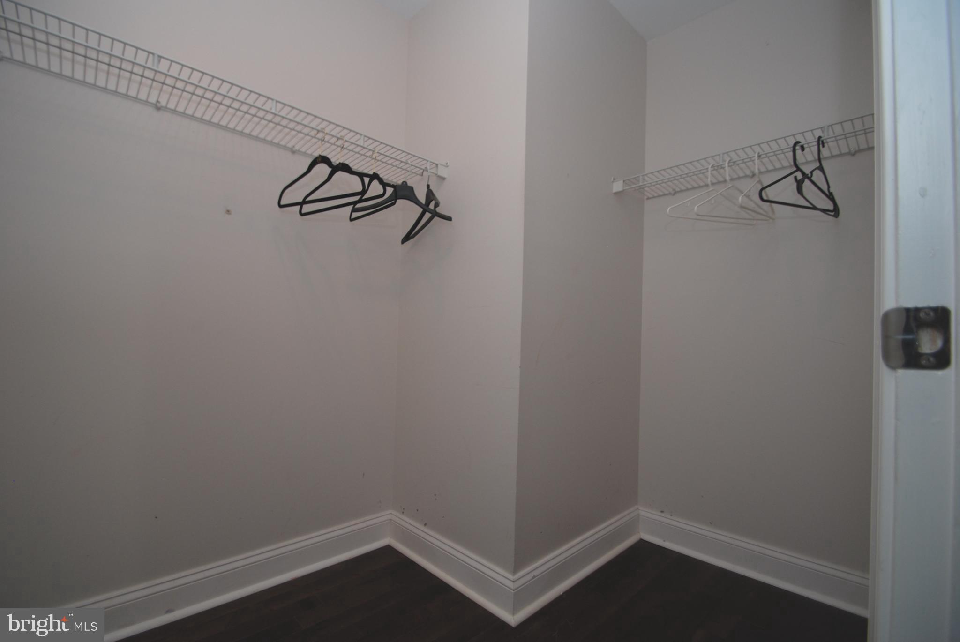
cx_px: 480
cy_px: 321
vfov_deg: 77.5
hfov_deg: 100.3
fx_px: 400
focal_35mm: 15
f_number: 4
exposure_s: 1/60
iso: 200
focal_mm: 10
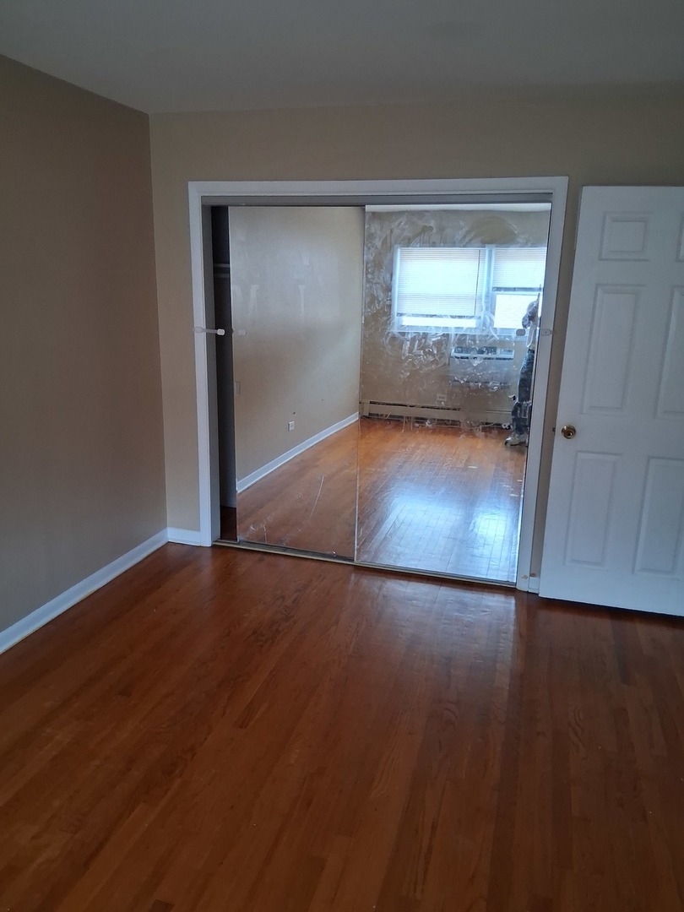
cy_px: 456
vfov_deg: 67.3
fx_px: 685
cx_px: 342
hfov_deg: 53.1
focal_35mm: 26
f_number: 1.8
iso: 400
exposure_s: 1/120
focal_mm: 3.98
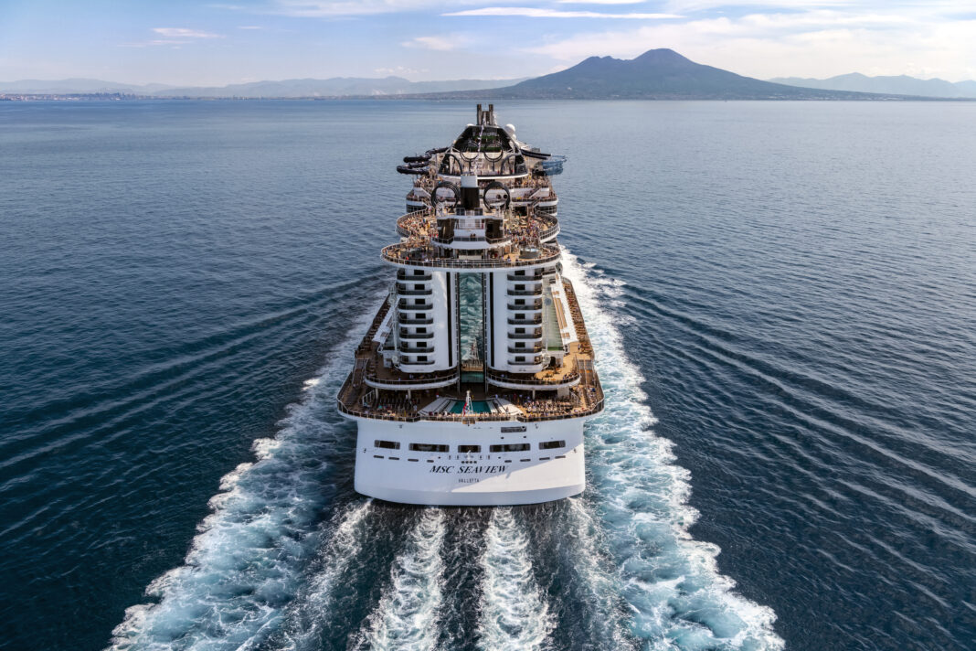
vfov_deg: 41.1
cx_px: 488
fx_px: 867
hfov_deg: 58.7
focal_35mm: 32
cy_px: 326
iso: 800
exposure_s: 1/2000
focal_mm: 32
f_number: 8
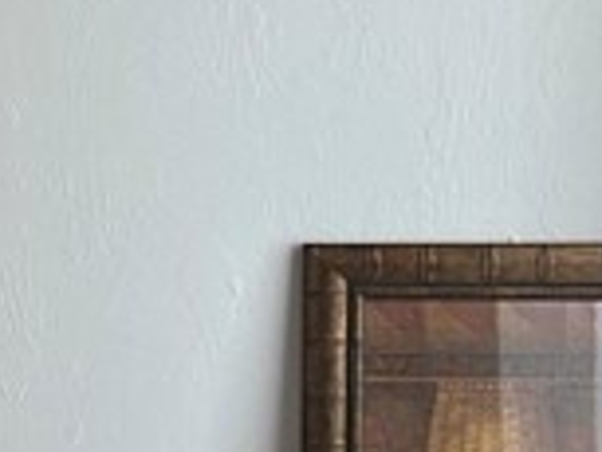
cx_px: -1039
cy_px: 287
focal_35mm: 174
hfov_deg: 9.5
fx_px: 3028
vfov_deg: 8.5
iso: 125
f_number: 1.5
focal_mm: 5.7
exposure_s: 1/60
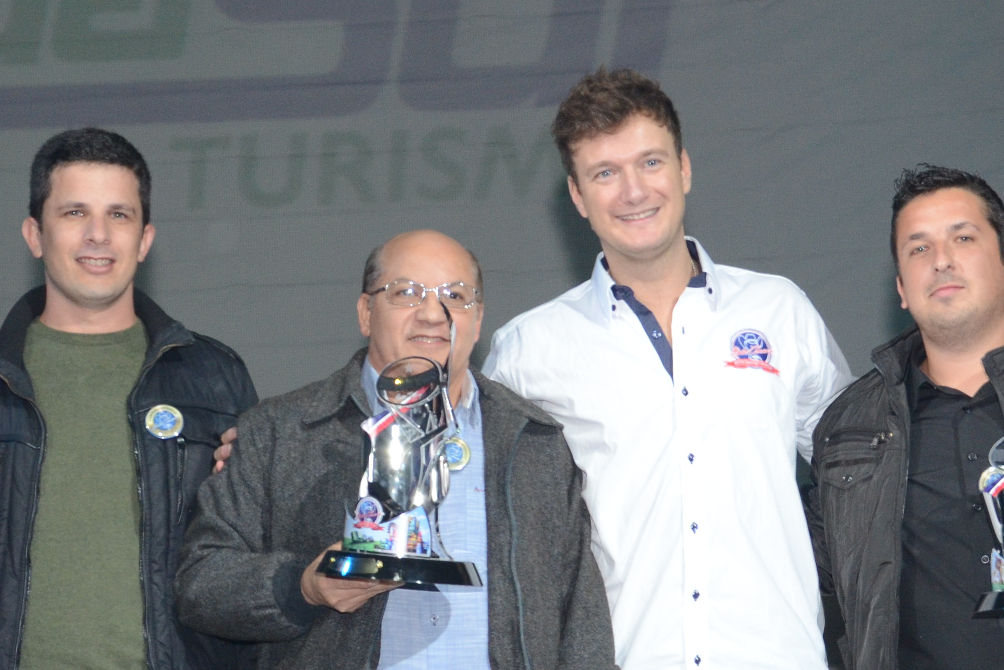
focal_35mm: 96
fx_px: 2677
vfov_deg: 14.1
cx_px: 444
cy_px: 615
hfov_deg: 21.2
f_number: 5.6
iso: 1000
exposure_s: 1/100
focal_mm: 26
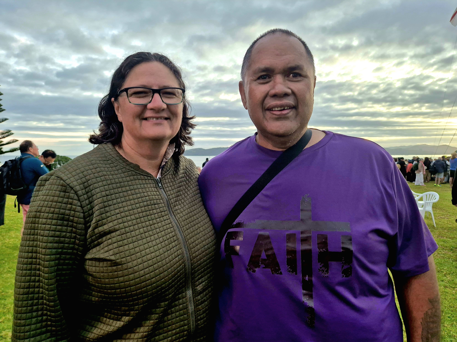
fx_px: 304
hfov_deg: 73.9
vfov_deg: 58.9
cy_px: 171
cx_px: 228
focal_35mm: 23
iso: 200
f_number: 1.8
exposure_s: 1/100
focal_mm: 5.4
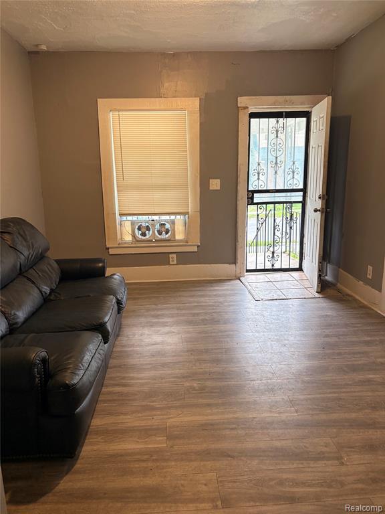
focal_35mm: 26
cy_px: 257
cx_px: 192
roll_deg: +0.9
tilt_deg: -11.0
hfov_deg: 53.1
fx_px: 386
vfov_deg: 67.3
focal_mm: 5.96
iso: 160
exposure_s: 1/60
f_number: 1.6
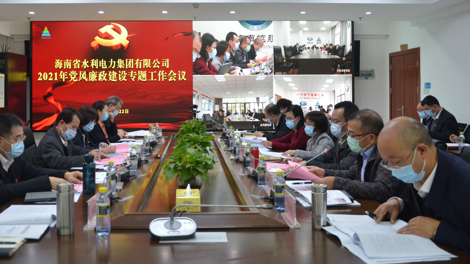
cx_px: 196
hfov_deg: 51.8
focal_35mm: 39
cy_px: 85
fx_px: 481
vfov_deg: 30.5
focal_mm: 21
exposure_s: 1/60
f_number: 4
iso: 450
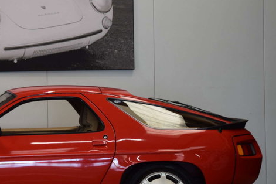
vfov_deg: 6.8
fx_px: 1549
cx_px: -4
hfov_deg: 10.1
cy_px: 70
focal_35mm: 202
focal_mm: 62
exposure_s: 1/60
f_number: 5.3
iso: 560
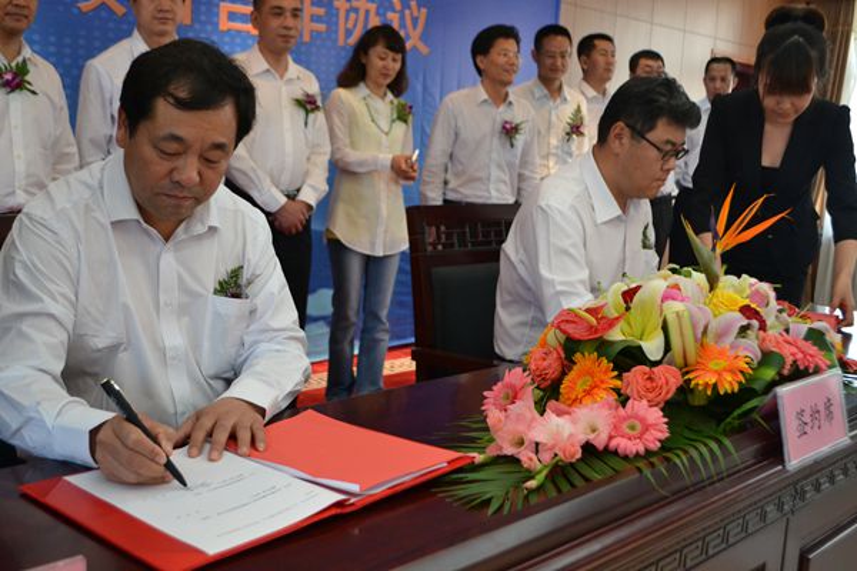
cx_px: 428
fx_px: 928
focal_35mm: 39
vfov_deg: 34.2
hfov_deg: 49.6
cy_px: 286
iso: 1600
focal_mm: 26
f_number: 4.5
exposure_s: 1/80
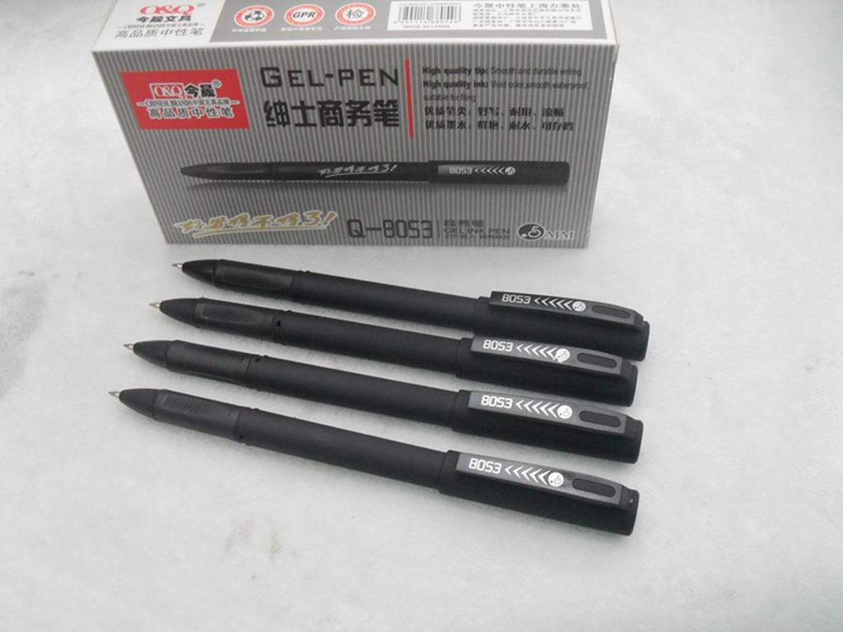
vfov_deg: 40.7
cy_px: 316
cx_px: 422
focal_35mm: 35
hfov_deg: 52.6
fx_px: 852
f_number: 2.8
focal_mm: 6.2
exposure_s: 1/30
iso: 160
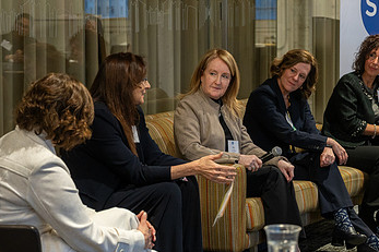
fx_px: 1231
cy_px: 106
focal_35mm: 117
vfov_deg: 11.7
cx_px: 254
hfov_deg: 17.5
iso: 1600
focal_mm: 70
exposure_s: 1/50
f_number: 4
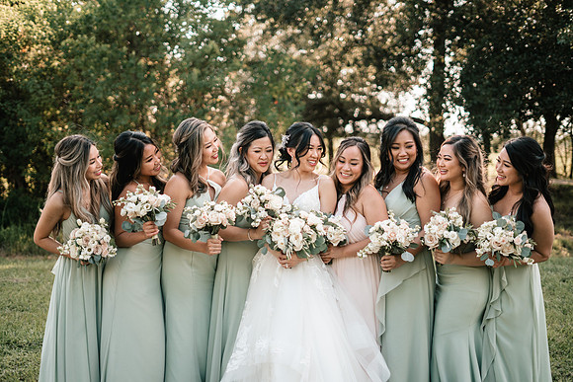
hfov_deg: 39.6
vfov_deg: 27.0
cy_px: 191
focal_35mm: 50
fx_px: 796
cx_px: 286
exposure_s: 1/2000
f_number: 1.8
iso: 250
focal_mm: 50
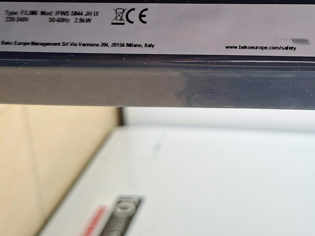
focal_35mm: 49
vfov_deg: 28.1
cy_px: 8
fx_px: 446
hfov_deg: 37.5
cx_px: 251
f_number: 1.8
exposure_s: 1/50
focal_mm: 5.54
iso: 320
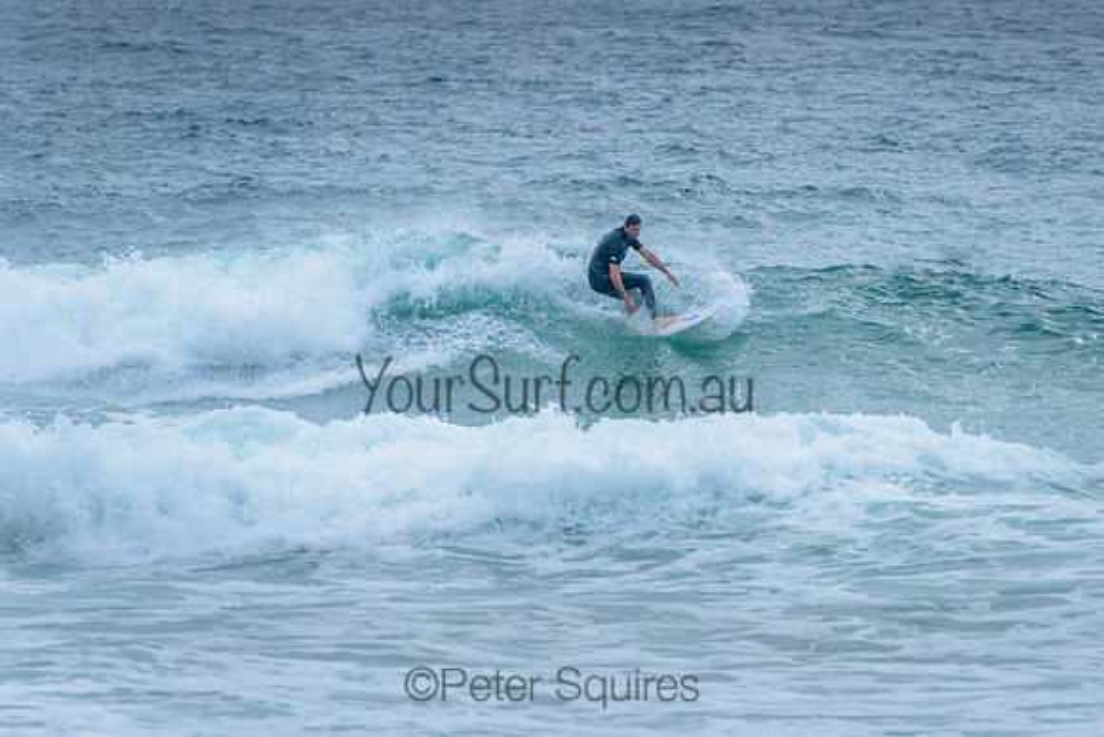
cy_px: 325
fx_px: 15034
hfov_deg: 4.2
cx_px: 676
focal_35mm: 490
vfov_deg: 2.8
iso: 500
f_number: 7.1
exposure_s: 1/1600
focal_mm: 400
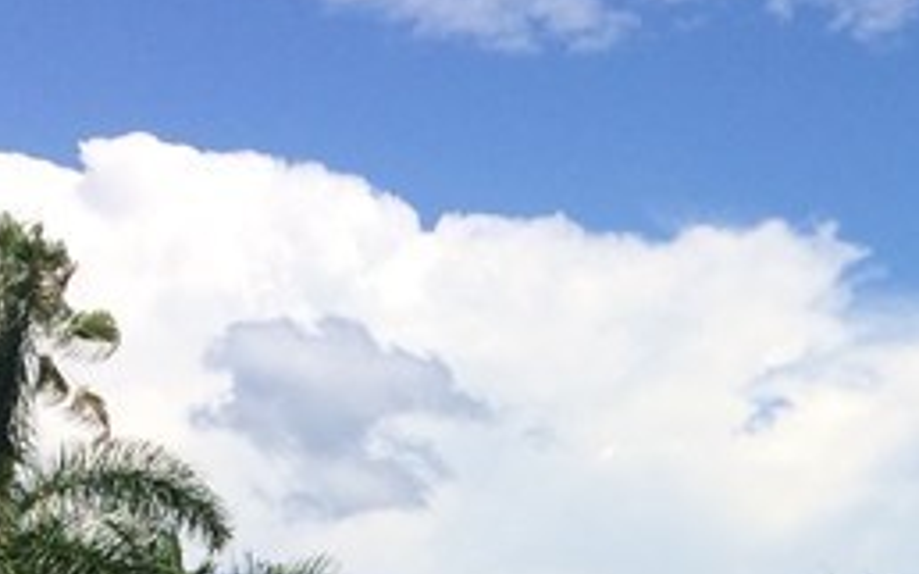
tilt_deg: -3.0
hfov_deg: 16.4
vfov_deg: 9.9
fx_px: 3054
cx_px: 1126
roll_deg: +0.9
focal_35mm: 122
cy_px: 1173
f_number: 2.2
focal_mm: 4.15
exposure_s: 1/2415
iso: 32
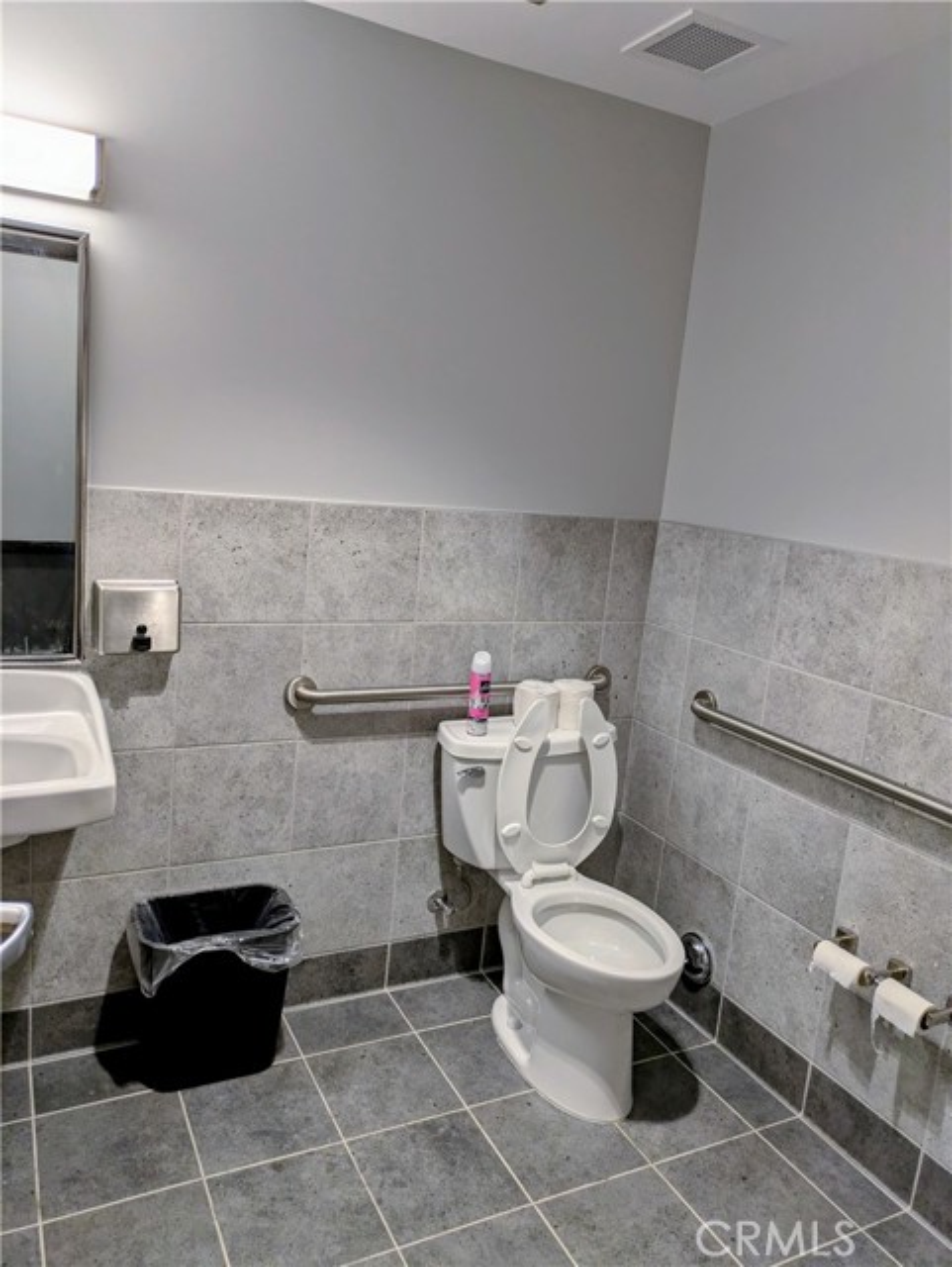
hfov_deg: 54.9
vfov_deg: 69.4
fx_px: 916
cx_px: 476
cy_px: 634
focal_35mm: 25
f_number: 1.89
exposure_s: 1/120
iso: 260
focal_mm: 5.43
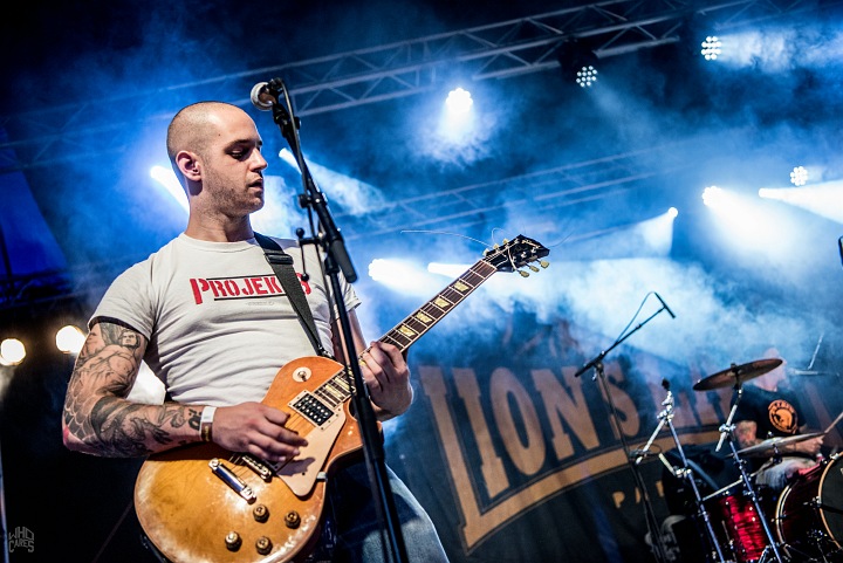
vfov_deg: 33.4
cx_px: 422
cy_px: 282
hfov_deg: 48.4
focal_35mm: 40
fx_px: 937
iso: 1250
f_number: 2.8
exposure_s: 1/125
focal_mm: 40
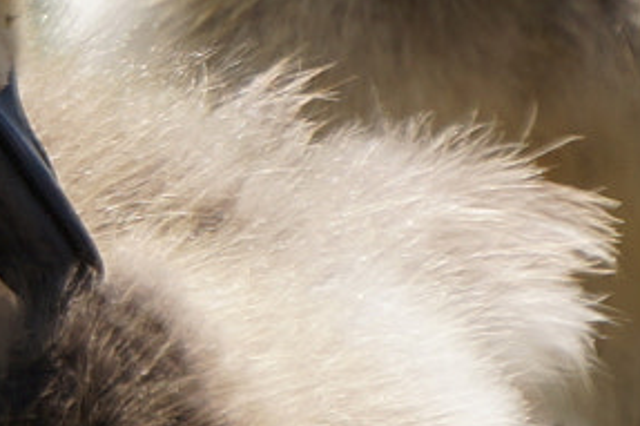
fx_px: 39922
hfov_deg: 0.9
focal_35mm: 2247
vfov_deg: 0.6
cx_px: -134
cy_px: -88
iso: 100
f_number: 7.1
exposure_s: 1/320
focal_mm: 210
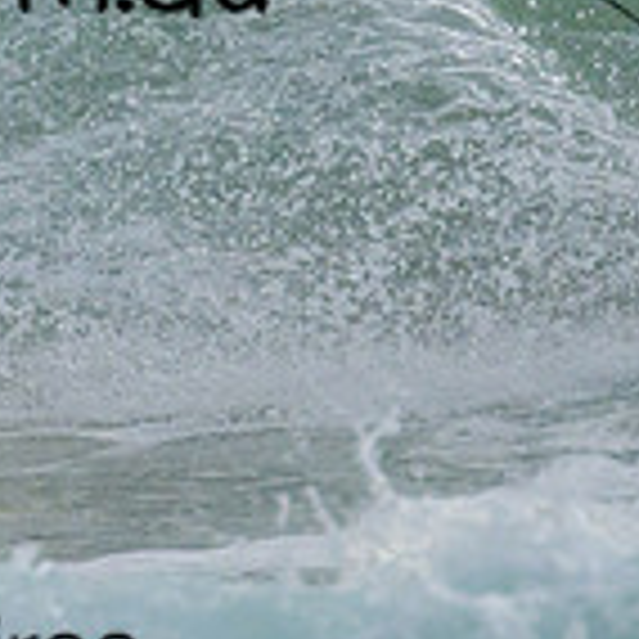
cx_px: 58
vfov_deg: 0.5
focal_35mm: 3556
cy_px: -81
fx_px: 74266
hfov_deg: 0.5
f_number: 11
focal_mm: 800
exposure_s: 1/2000
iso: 1100
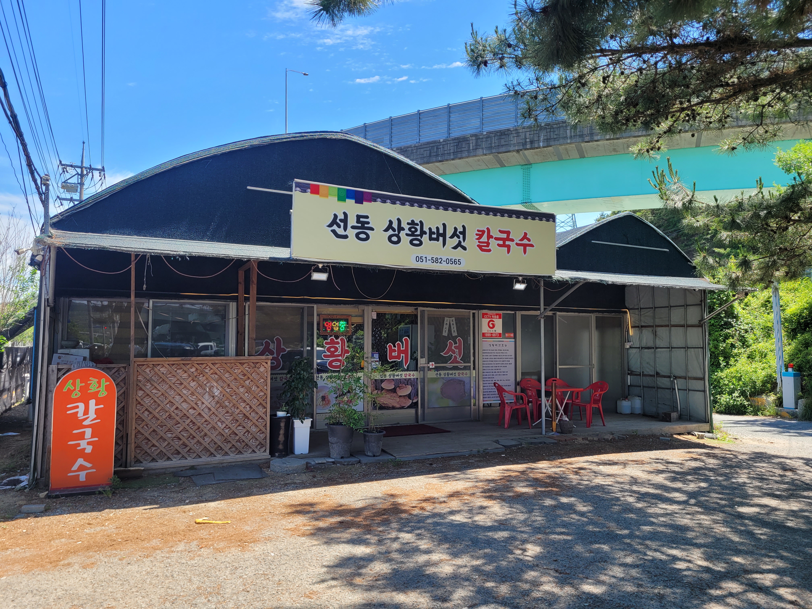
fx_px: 610
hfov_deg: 67.3
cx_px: 406
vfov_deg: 53.1
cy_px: 304
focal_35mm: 26
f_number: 1.8
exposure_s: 1/761
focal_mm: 5.4
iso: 40
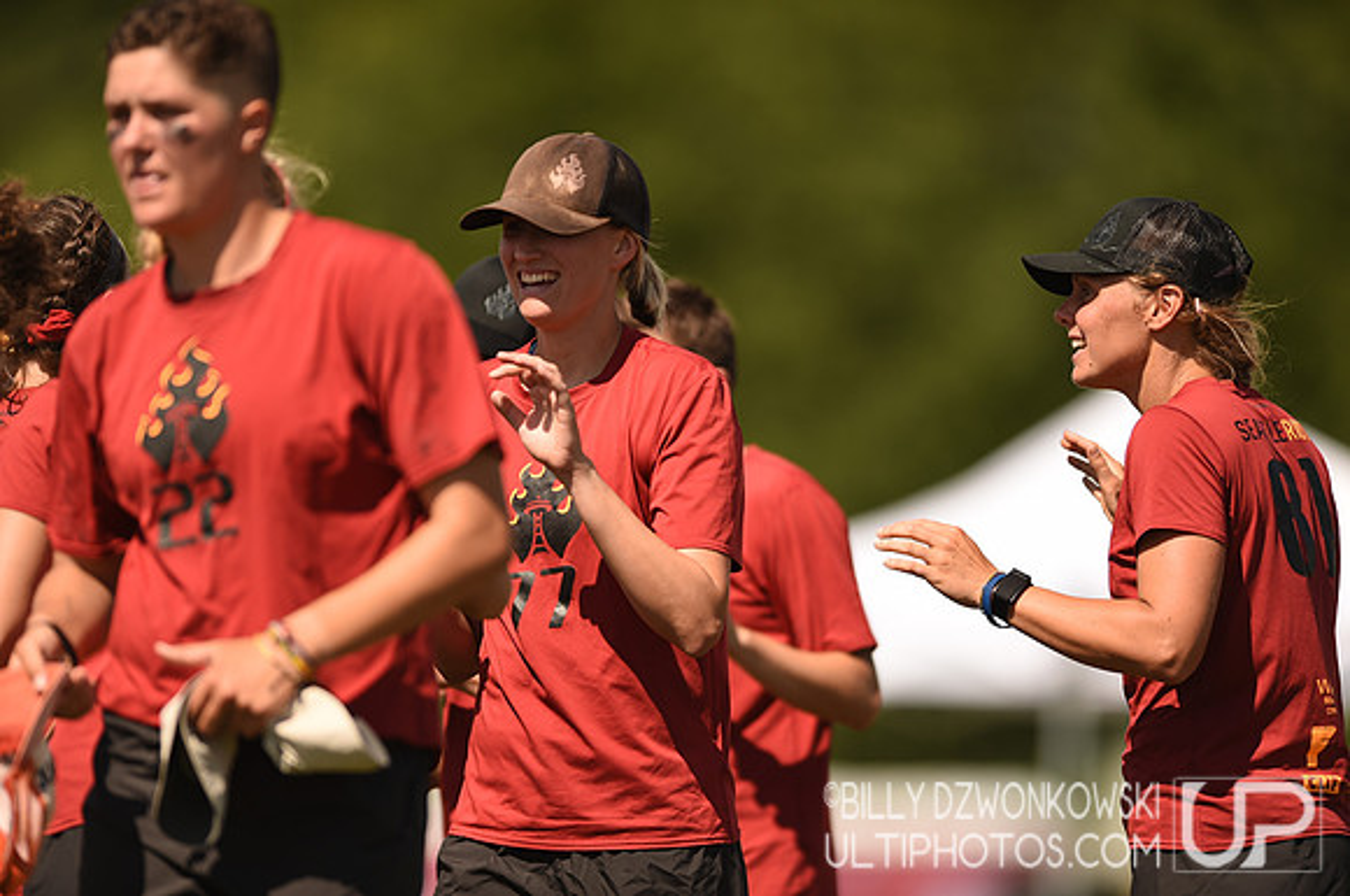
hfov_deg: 5.2
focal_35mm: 400
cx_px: 675
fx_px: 14979
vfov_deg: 3.4
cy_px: 448
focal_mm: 400
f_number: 2.8
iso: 100
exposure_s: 1/2000
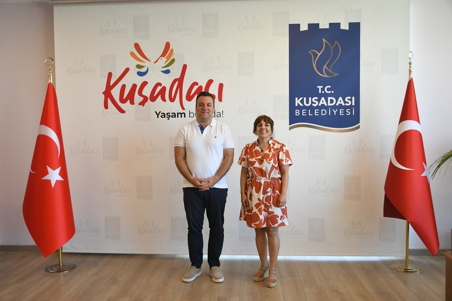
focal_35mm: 34
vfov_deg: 38.9
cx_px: 226
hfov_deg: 55.8
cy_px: 150
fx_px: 427
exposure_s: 1/500
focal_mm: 23
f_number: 4.5
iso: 1600
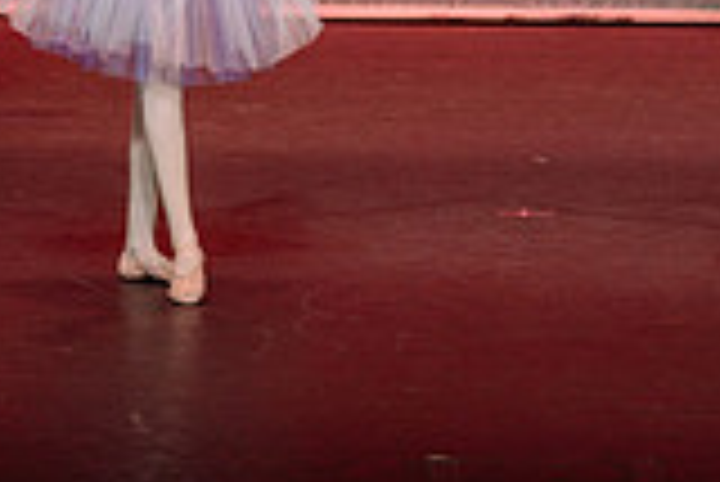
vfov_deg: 3.4
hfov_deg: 5.2
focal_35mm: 398
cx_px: 477
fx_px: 7967
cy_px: -363
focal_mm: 110
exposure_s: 1/640
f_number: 2.8
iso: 1250
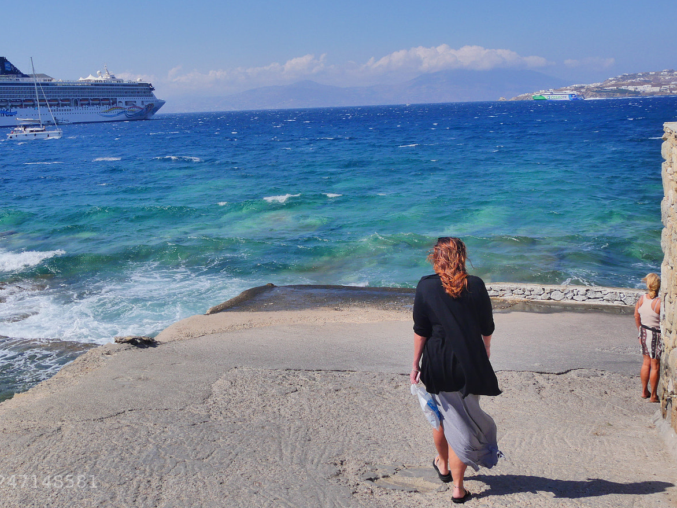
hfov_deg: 45.4
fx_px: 802
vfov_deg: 34.9
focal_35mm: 41
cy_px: 180
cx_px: 258
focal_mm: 15
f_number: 9
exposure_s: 1/640
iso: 800
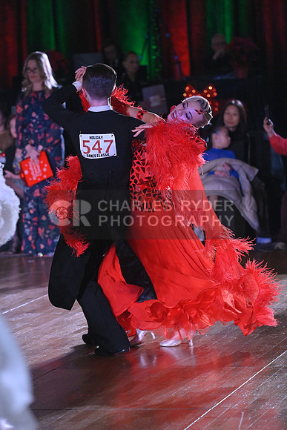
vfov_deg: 13.2
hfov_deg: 8.9
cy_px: 215
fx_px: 1852
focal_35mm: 155
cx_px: 144
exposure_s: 1/400
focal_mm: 155
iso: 4000
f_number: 5
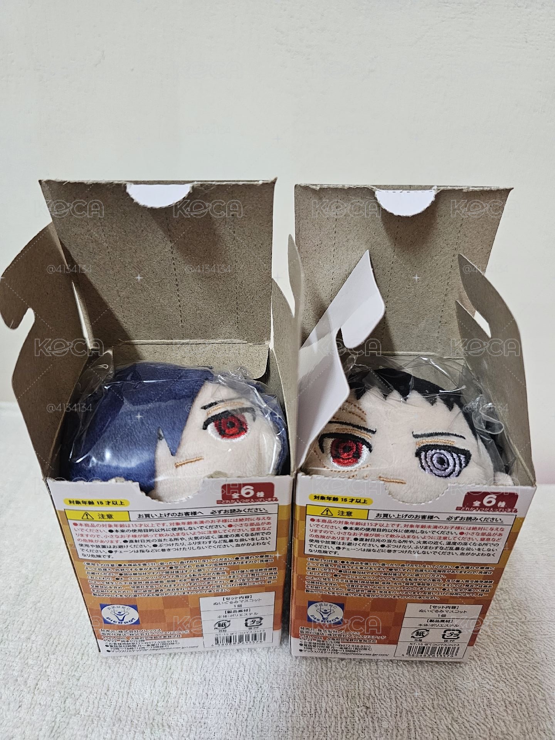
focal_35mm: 23
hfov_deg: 58.9
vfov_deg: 73.9
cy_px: 370
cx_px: 278
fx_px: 492
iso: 800
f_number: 1.7
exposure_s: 1/60
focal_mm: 6.3
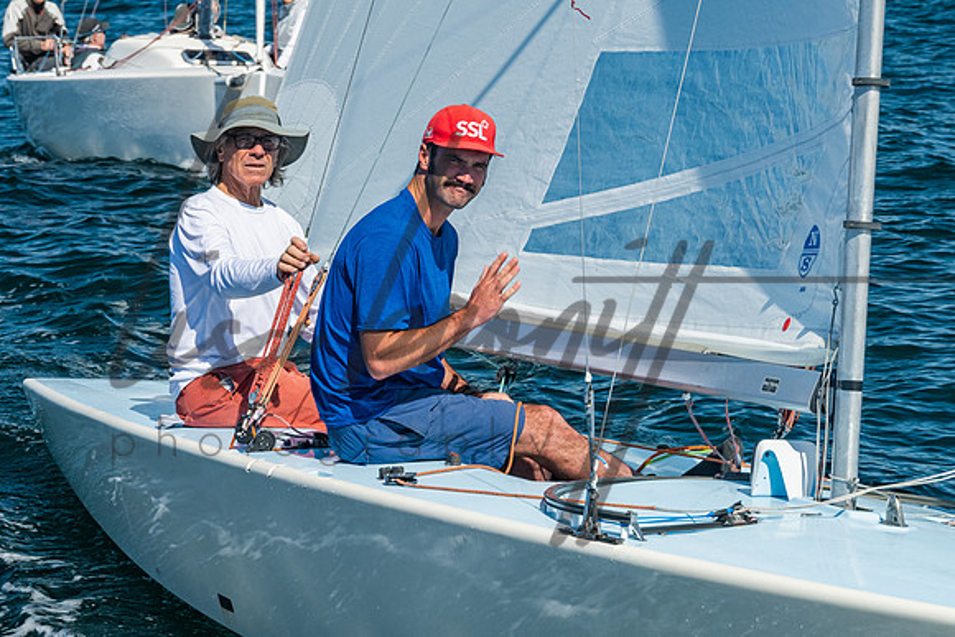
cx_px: 573
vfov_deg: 8.8
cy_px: 197
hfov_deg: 13.1
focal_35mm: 156
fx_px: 4143
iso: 400
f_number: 10
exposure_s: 1/500
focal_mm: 98
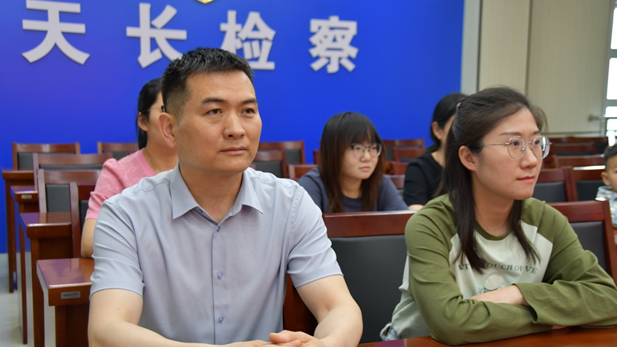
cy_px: 206
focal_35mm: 45
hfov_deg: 45.5
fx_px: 736
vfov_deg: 26.5
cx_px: 315
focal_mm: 28
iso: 800
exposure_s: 1/125
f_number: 4
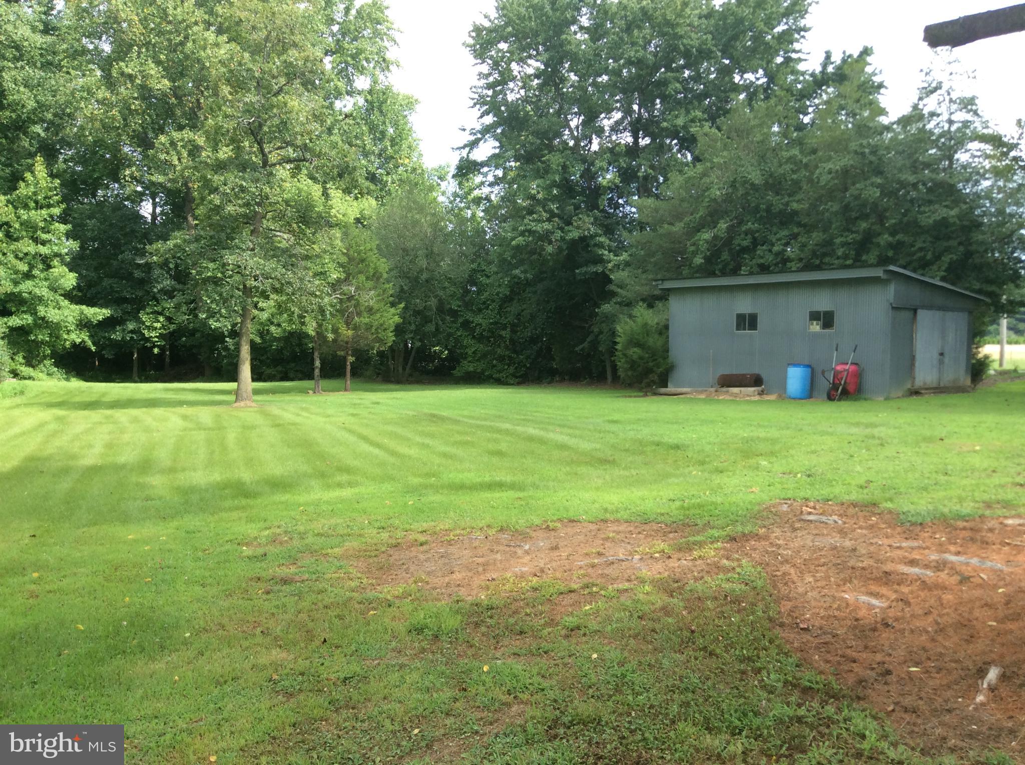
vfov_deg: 44.0
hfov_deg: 56.9
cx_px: 512
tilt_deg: -3.2
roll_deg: +0.2
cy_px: 382
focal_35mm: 32
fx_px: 946
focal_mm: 3.3
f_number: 2.4
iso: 32
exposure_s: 1/302
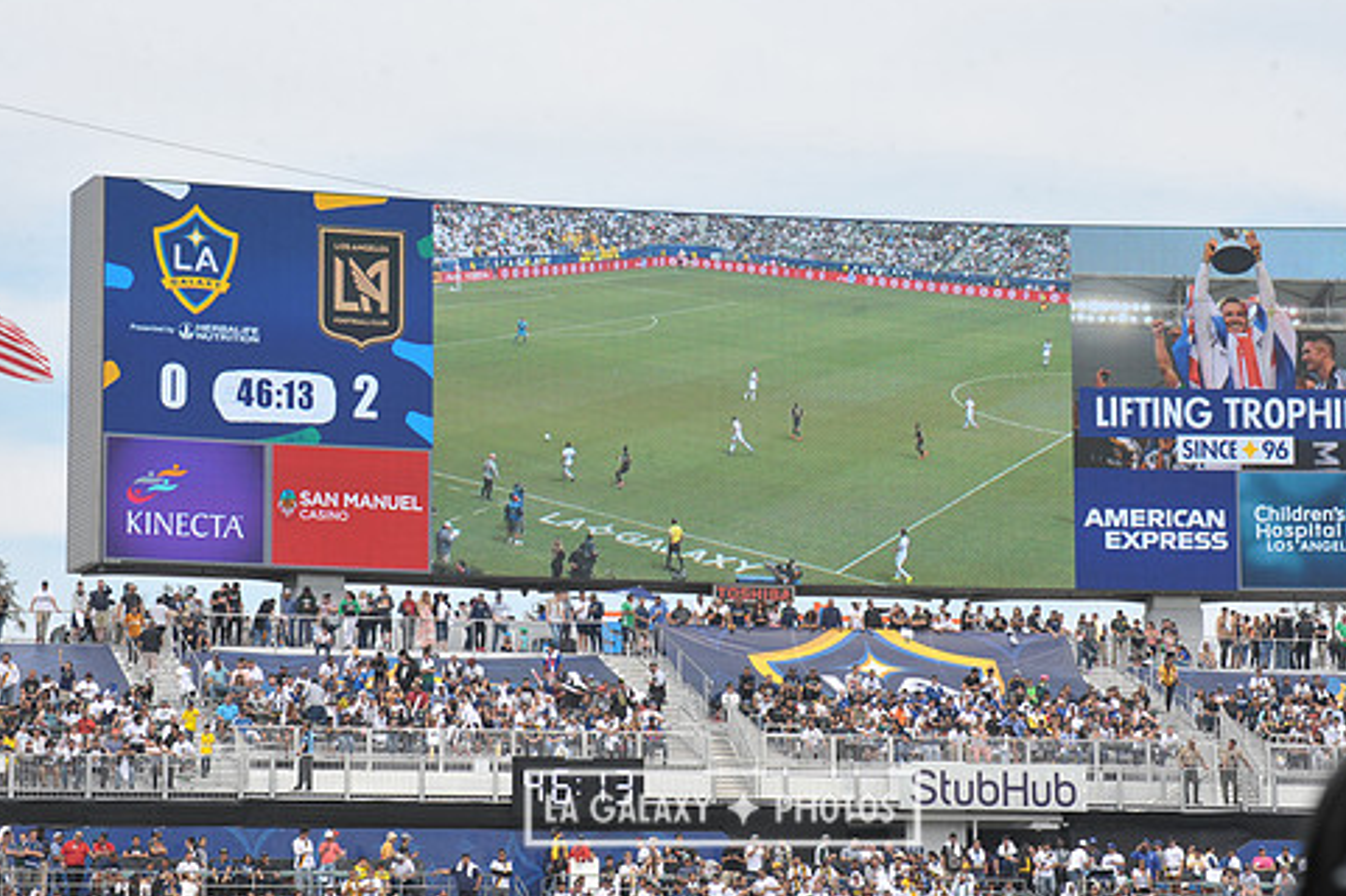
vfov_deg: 9.8
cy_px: 386
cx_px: 722
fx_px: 5231
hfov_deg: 14.7
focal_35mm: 140
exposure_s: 1/400
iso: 320
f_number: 10
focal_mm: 116
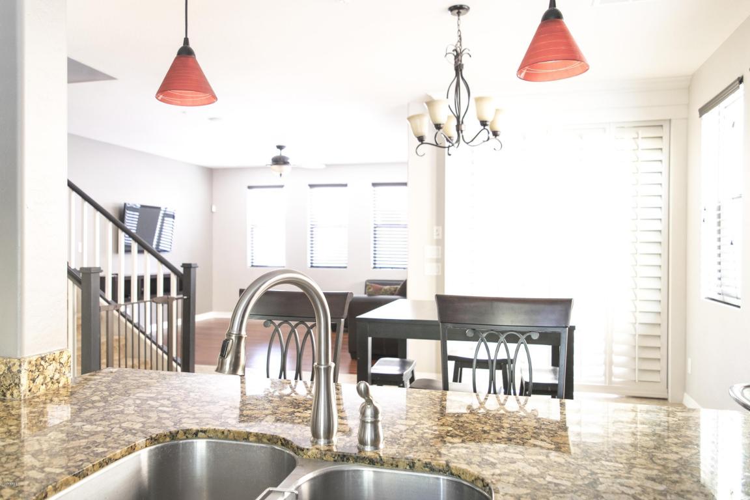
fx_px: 562
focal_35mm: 27
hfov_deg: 67.4
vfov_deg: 47.9
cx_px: 375
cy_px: 250
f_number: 4
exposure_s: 1/3
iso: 400
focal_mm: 18
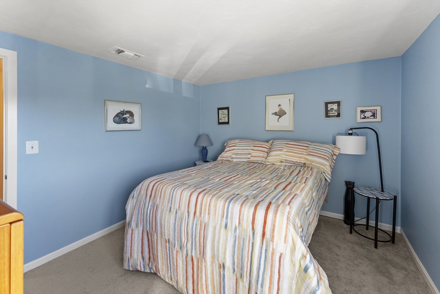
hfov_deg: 104.2
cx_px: 220
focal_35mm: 14
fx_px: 171
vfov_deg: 81.3
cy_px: 147
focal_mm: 14
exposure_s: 1/60
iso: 800
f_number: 7.1
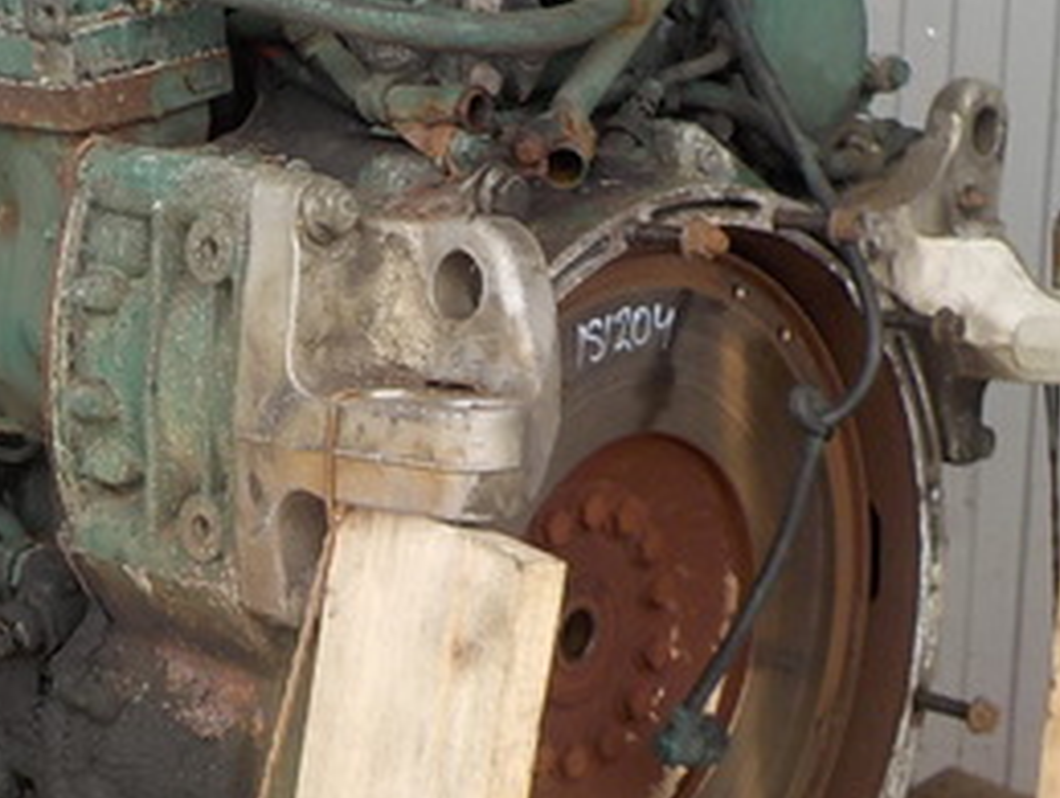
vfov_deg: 19.9
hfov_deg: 25.9
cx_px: 229
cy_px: 254
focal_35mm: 74
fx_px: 2269
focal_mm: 4.1
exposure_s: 1/30
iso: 125
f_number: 3.3
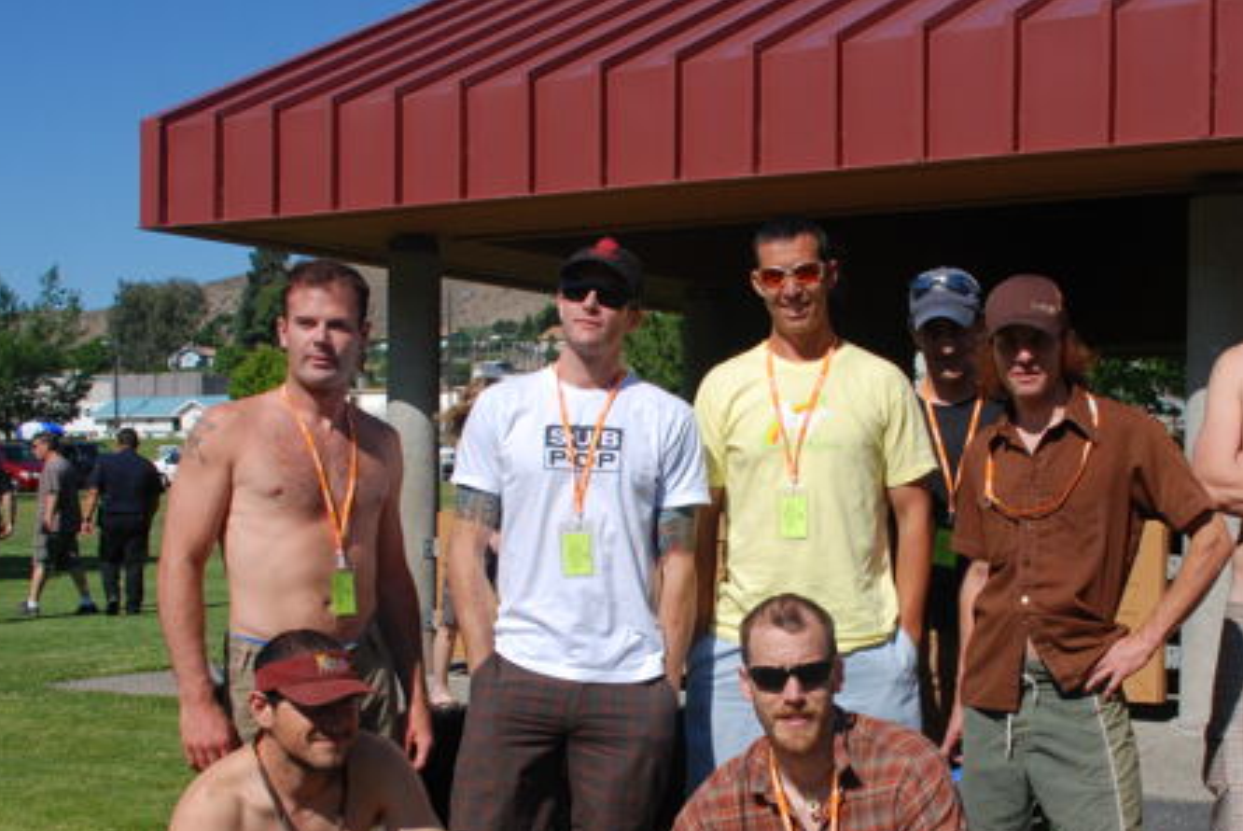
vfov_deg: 24.9
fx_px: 1866
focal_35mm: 54
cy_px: 611
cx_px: 806
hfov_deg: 36.5
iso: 200
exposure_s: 1/400
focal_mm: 20
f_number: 10
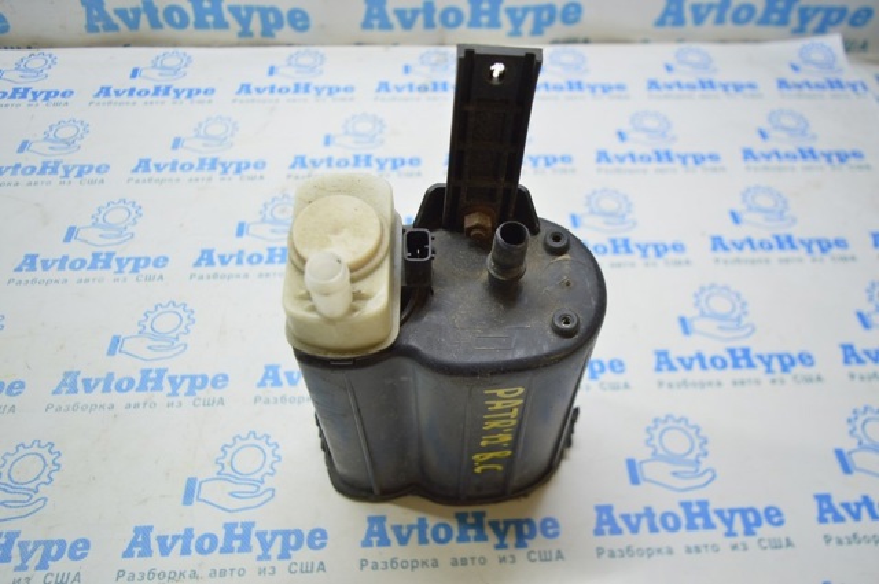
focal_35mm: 30
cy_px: 292
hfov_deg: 62.0
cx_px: 440
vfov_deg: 43.5
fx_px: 732
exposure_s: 1/40
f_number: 3.5
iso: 400
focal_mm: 20
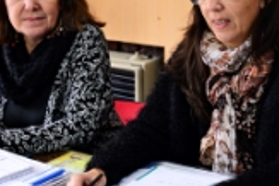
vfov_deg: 15.6
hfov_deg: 22.3
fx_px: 683
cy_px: 105
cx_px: 276
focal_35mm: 88
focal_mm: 32
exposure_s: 1/125
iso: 640
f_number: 2.8
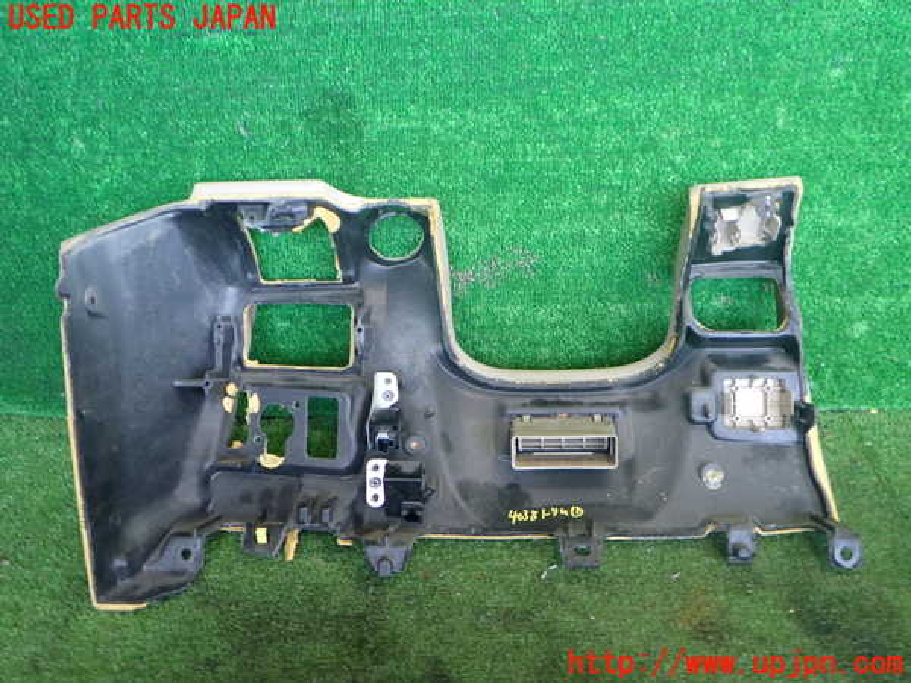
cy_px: 342
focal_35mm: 30
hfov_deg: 60.0
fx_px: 790
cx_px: 456
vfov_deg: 46.8
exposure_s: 1/40
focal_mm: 5.4
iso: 200
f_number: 2.3
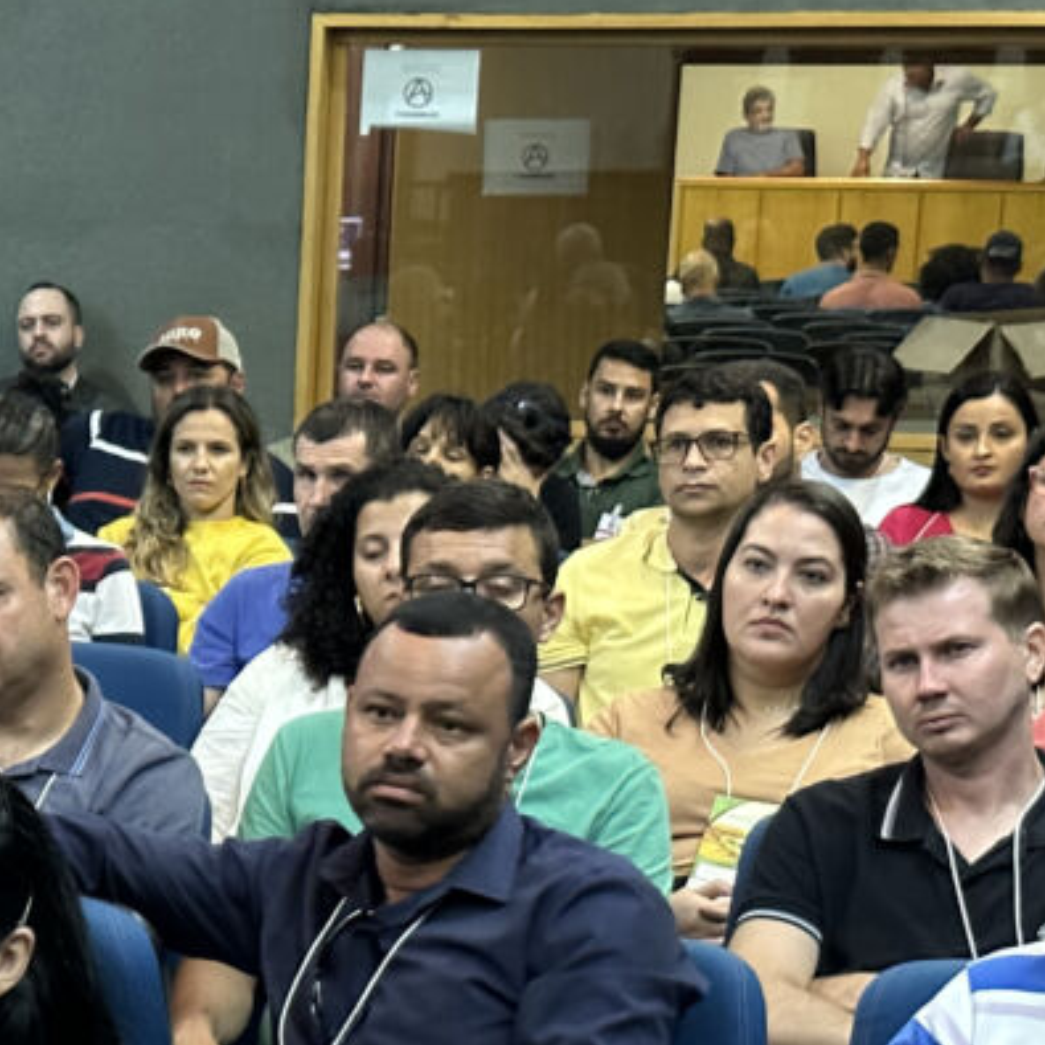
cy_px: 889
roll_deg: -1.4
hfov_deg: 14.7
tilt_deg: -12.1
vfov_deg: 14.9
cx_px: -119
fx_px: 3962
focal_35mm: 116
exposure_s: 1/30
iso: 500
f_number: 1.78
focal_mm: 6.86
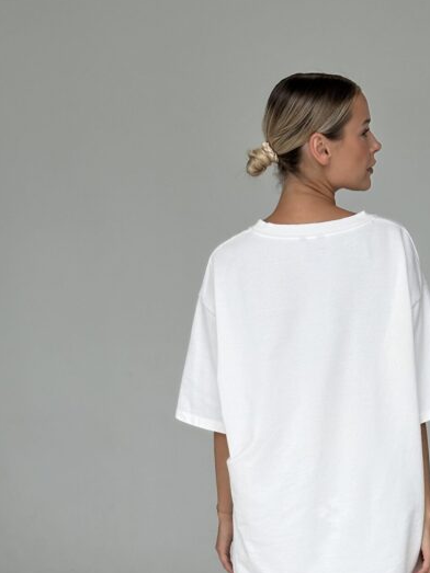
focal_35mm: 98
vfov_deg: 19.6
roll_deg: +2.9
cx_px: 296
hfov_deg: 15.0
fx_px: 1624
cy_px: 542
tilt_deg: -8.6
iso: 64
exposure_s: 1/482
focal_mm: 6.86
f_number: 1.78
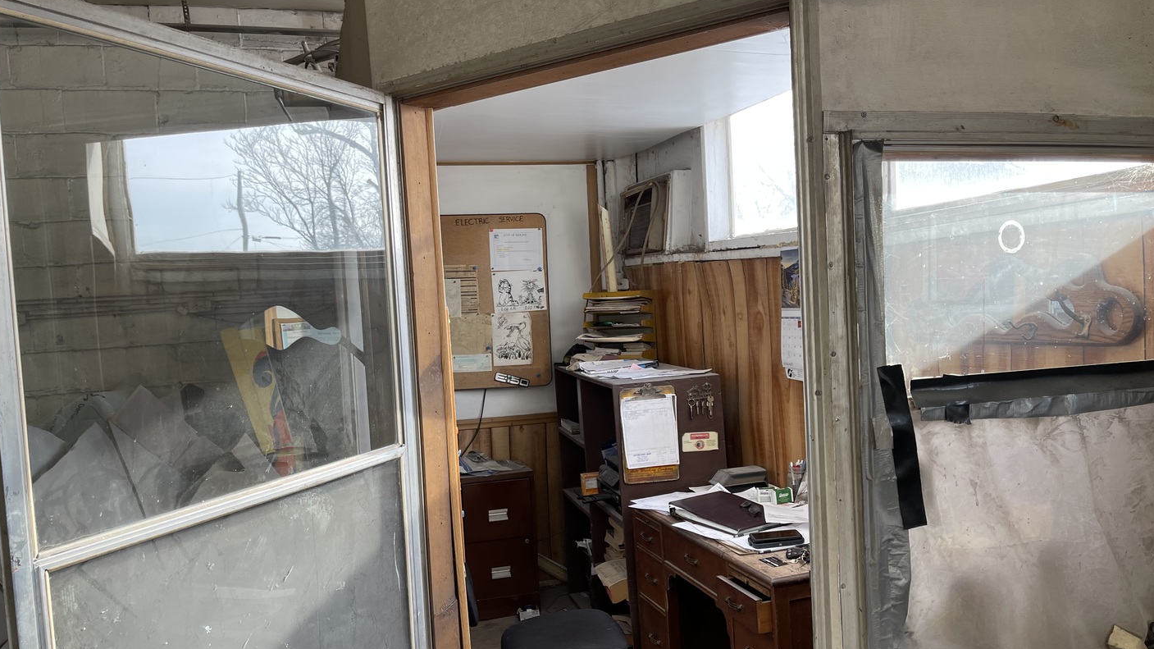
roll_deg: +3.0
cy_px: 346
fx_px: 887
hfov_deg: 66.1
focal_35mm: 29
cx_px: 579
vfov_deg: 40.1
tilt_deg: -5.1
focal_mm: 5.1
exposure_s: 1/120
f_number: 1.6
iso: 50
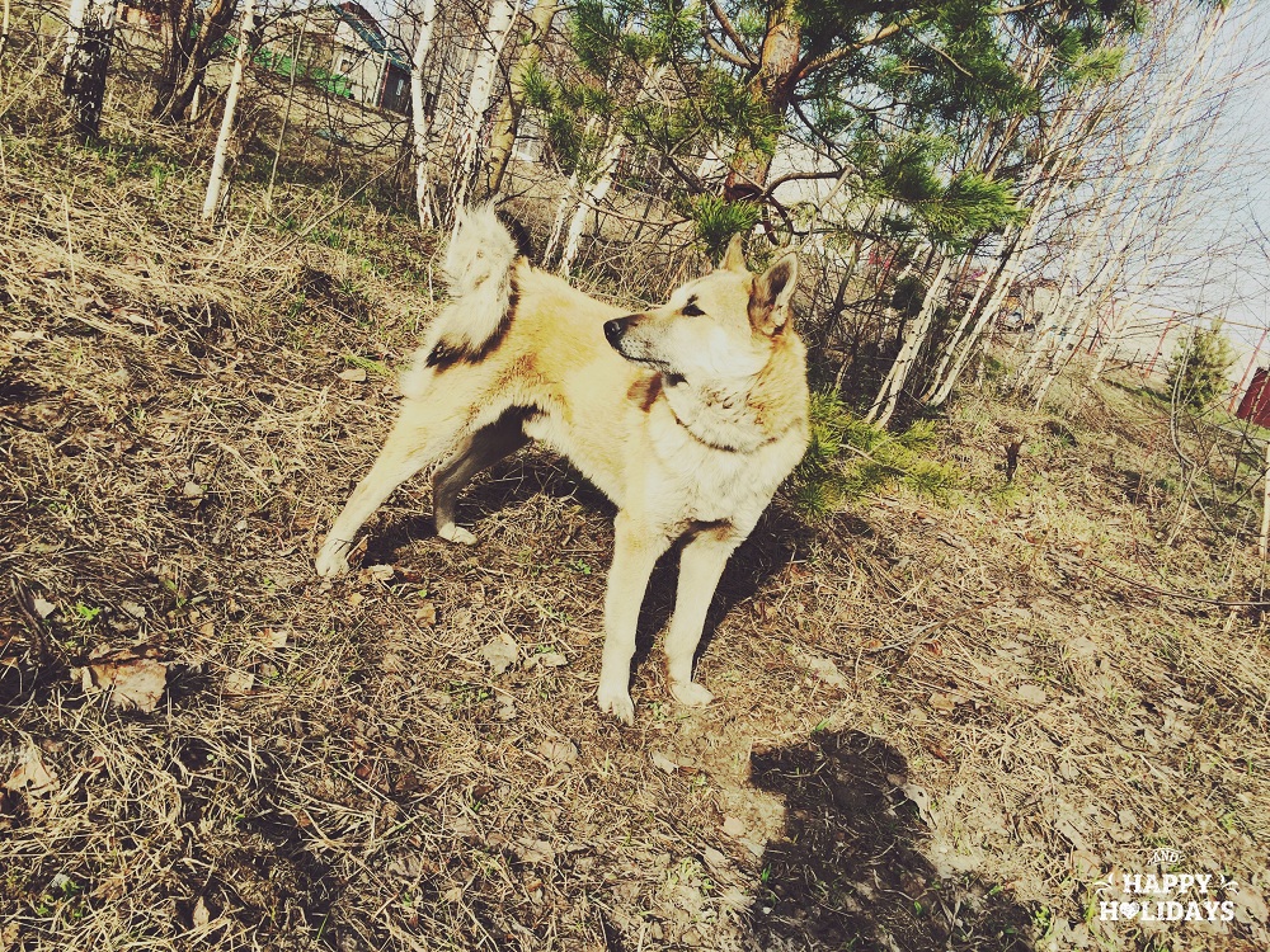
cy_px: 476
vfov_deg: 48.2
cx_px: 635
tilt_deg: -16.6
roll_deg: -18.0
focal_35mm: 29
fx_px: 1064
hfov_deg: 61.7
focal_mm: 4.15
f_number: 2.2
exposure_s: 1/1109
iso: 32
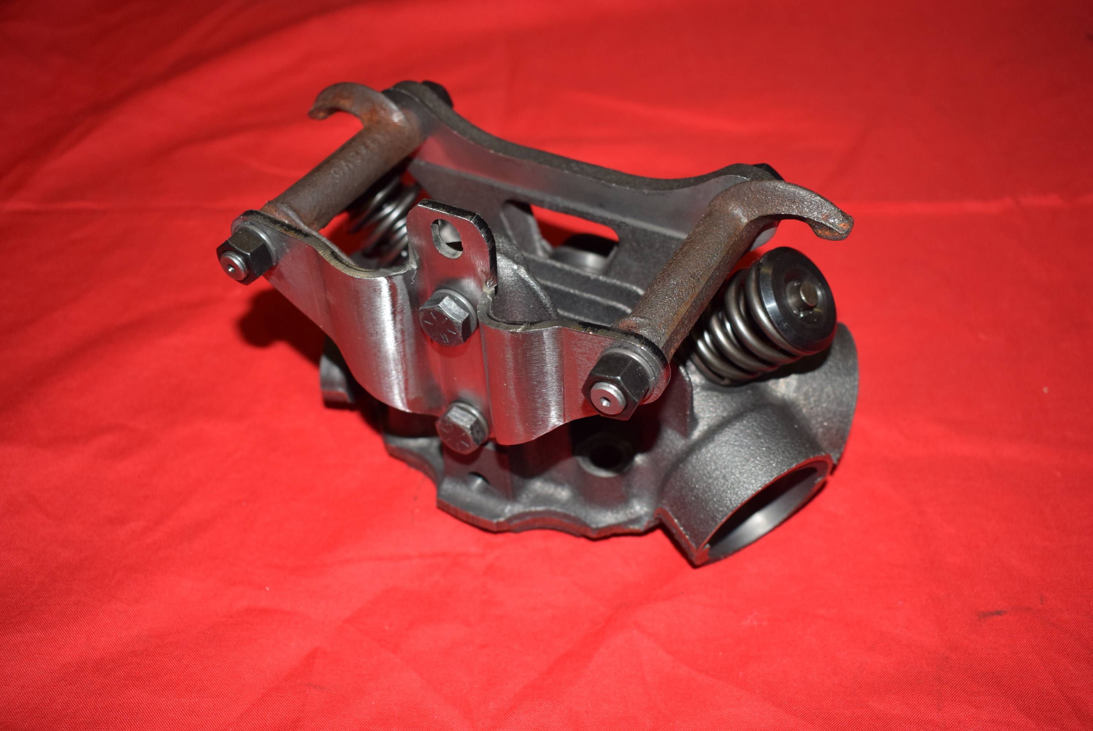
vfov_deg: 36.9
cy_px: 366
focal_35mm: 36
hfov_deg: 53.1
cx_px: 546
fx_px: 1094
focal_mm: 24
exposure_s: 1/200
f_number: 5
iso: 400
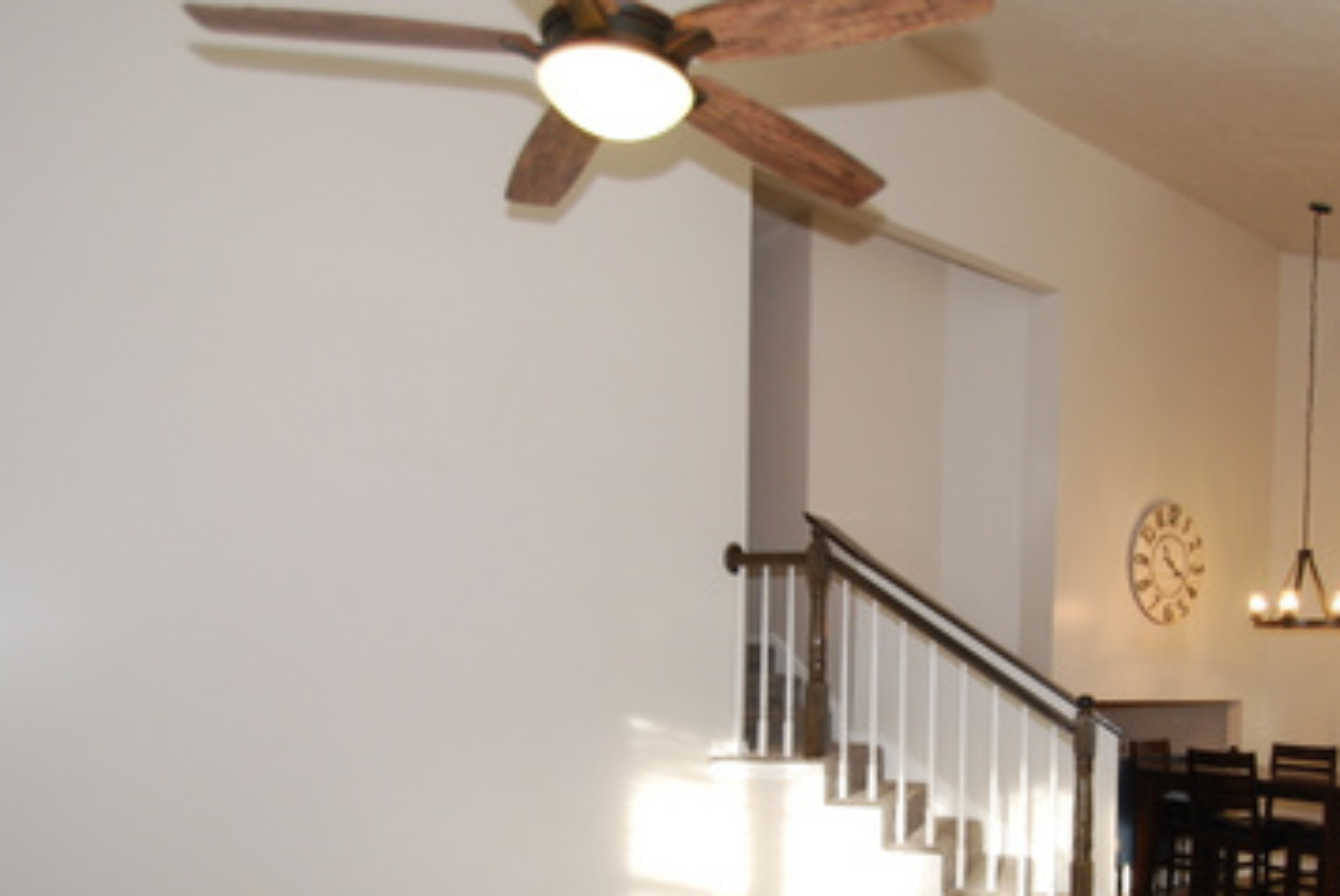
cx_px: 854
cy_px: 712
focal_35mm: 27
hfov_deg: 66.1
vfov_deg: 45.7
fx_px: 1006
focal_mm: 10
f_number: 4
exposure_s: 1/60
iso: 280
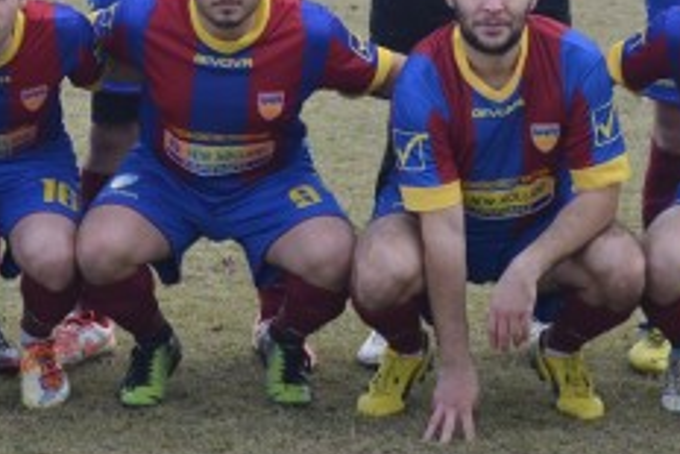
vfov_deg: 7.6
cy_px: -76
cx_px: 144
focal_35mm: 179
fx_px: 3383
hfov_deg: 11.4
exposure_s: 1/500
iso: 560
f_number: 5.3
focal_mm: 42
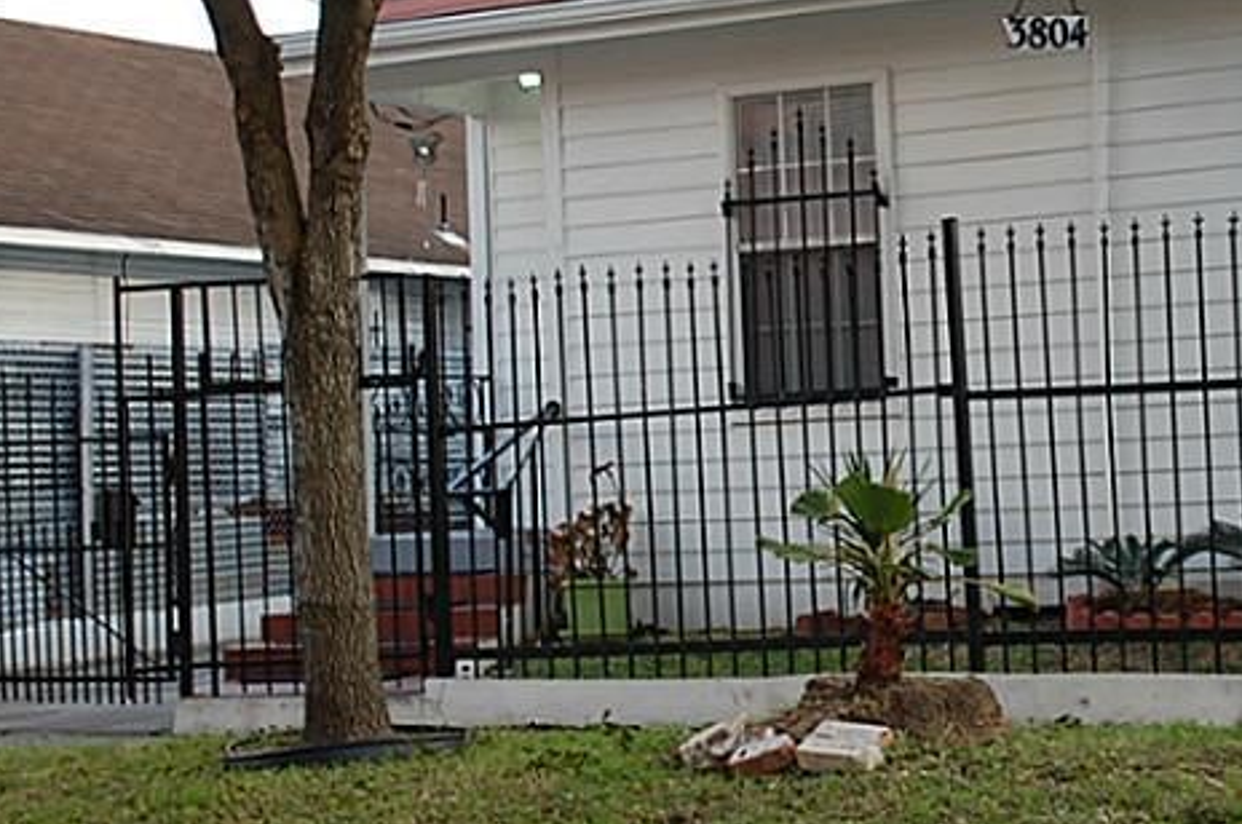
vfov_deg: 15.8
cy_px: 371
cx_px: 926
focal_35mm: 86
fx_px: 2963
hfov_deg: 23.4
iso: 200
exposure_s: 1/125
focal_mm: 26
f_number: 5.6
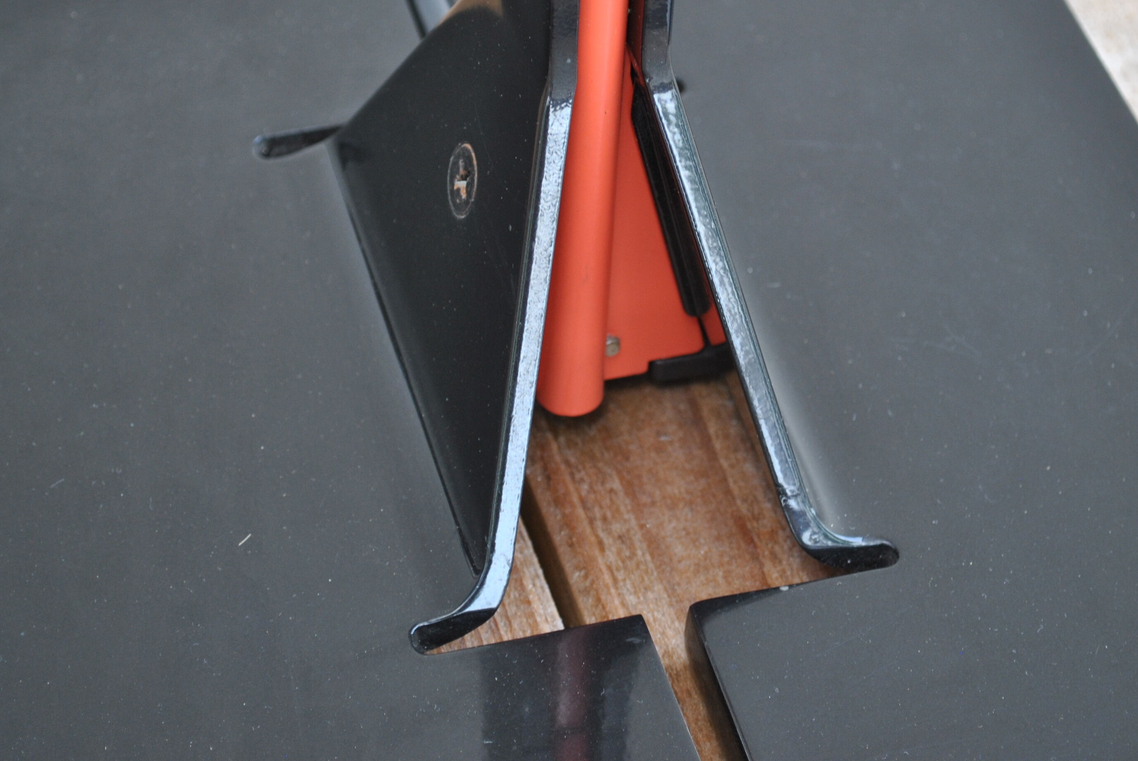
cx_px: 583
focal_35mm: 110
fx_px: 3481
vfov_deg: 12.5
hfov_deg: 18.6
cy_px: 259
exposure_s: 1/60
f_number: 5.6
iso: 200
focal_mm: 52
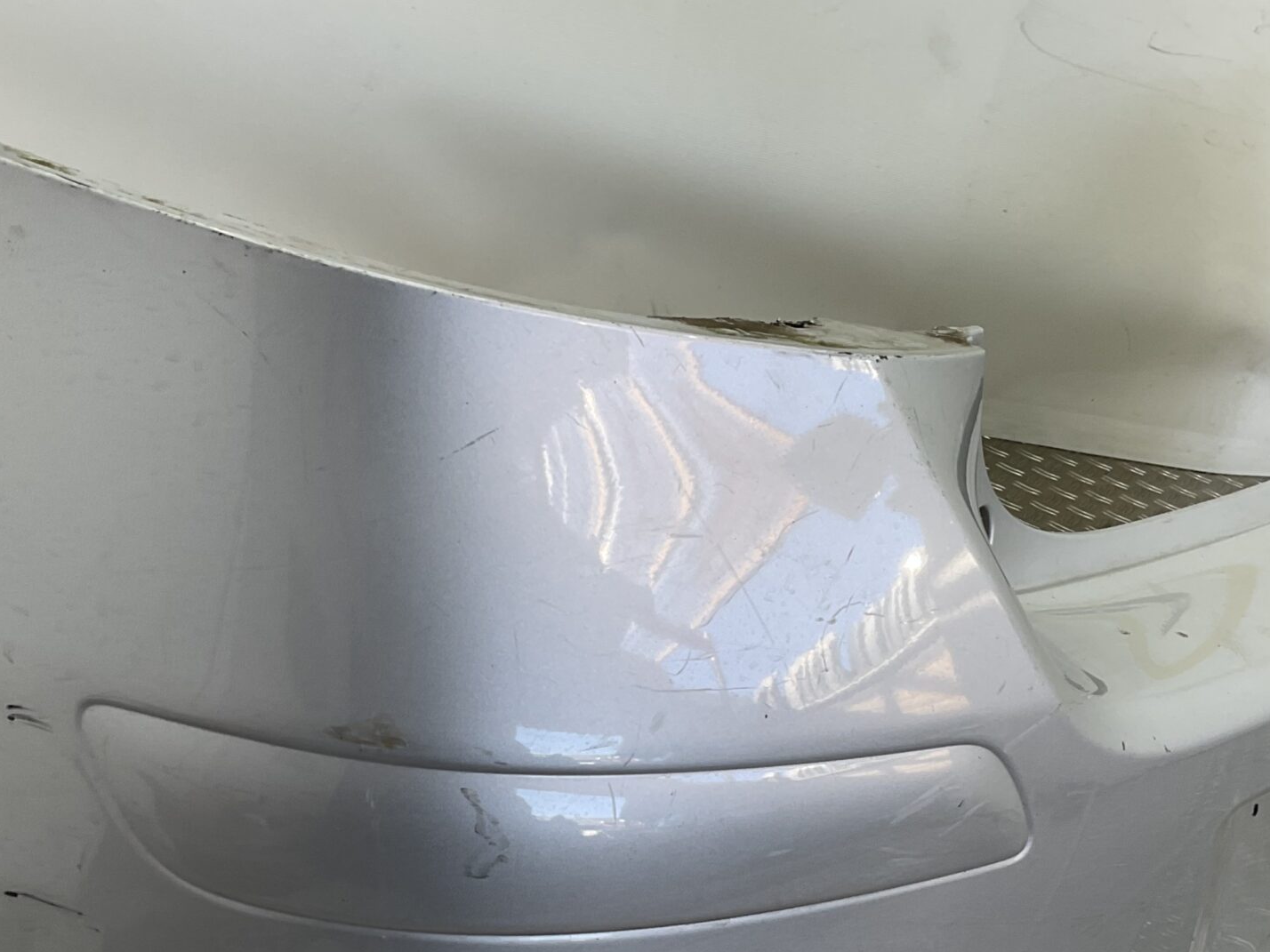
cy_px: 832
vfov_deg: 27.2
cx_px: 637
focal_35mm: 52
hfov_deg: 36.8
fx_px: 1908
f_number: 1.8
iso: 16
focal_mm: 3
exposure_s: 1/120
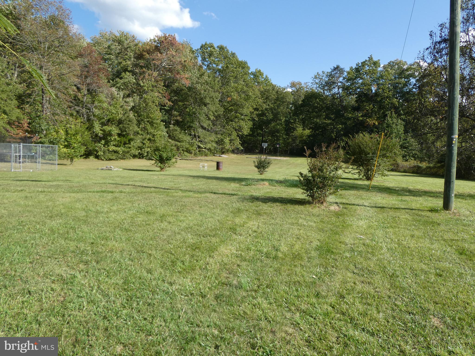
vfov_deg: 56.8
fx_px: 329
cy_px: 178
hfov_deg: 71.6
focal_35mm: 24
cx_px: 238
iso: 80
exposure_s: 1/500
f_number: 3.3
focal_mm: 4.3
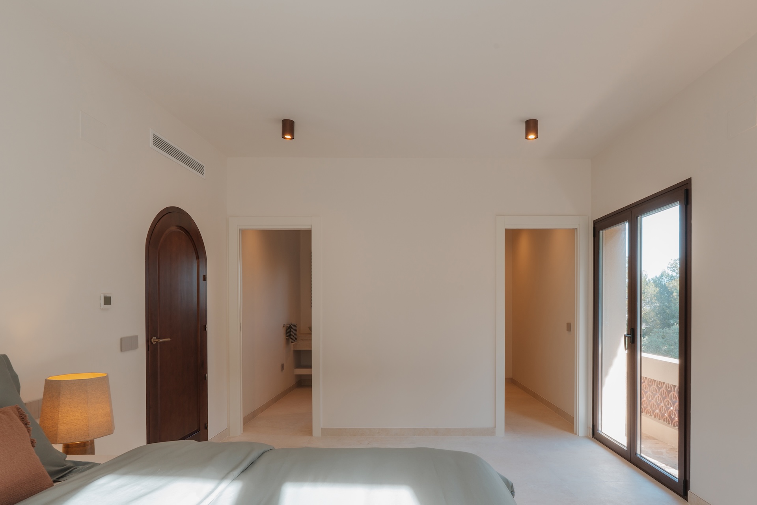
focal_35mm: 18
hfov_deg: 91.6
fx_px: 368
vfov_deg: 68.9
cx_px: 378
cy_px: 252
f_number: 14
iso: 80
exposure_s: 1/5
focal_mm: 17.5
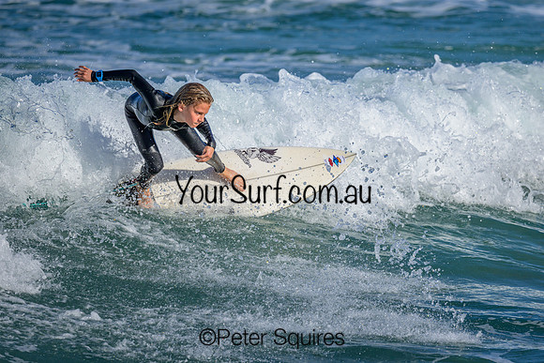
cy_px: 182
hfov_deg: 2.6
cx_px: 272
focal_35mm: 800
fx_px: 12091
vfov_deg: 1.7
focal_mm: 800
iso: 250
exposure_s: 1/2000
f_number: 8
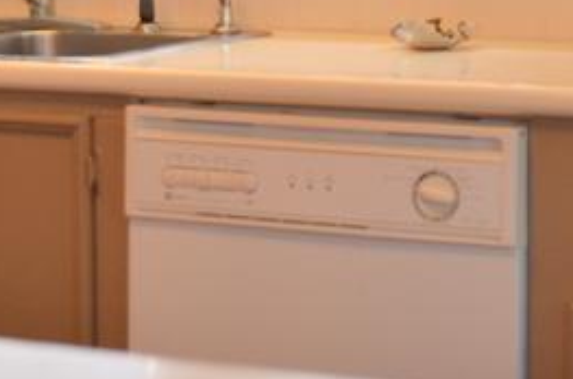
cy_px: -17
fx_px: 2541
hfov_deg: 12.9
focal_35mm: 160
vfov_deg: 8.5
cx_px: 261
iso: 500
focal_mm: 40
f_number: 6.3
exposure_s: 1/60
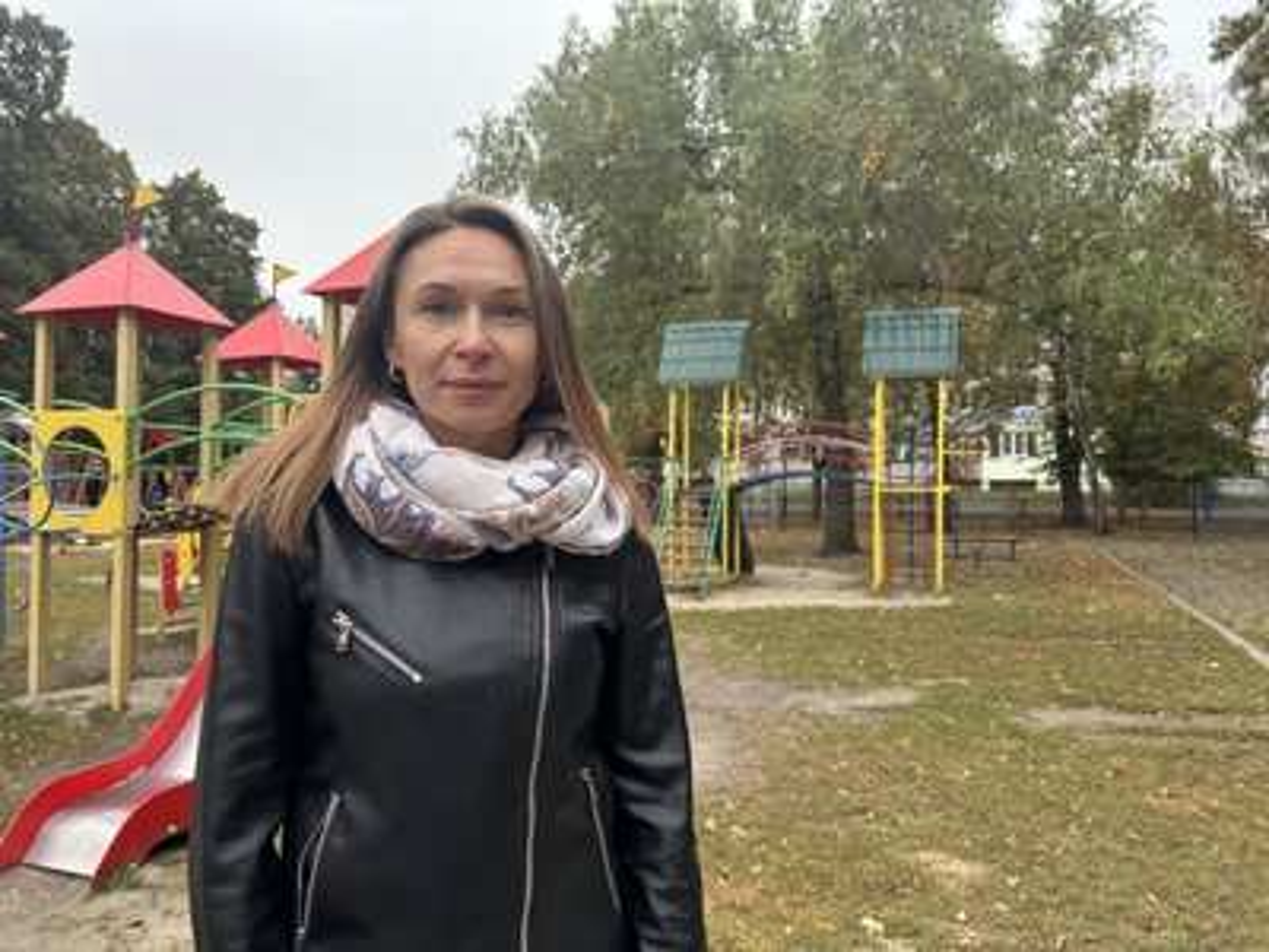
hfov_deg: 67.3
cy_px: 476
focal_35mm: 26
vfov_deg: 53.1
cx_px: 634
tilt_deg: -0.3
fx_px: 953
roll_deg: -0.5
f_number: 1.6
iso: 50
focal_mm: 5.96
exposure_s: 1/214
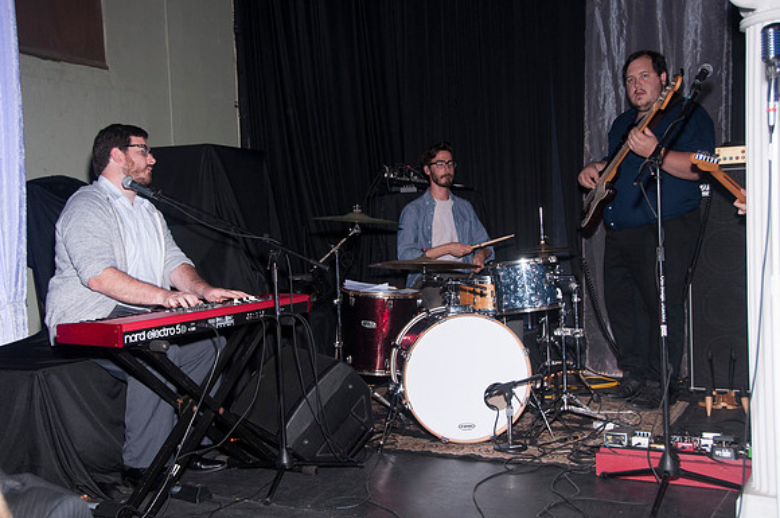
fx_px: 909
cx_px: 390
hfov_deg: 46.5
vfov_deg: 31.8
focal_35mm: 42
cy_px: 259
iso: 400
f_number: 5.6
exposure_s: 1/60
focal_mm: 28
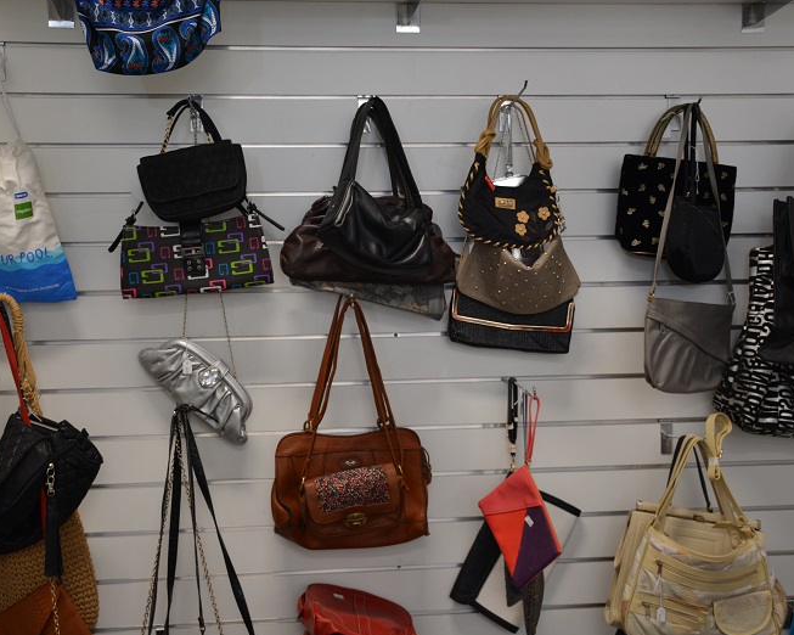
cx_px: 401
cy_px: 316
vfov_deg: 32.3
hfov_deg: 39.9
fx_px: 1094
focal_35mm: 47
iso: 800
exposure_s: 1/50
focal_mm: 27
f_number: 4
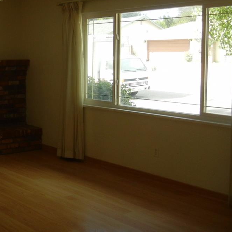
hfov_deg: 26.7
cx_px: -12
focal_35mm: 60
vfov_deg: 28.5
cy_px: 87
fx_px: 455
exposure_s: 1/119
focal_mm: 5.4
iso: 160
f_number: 3.5
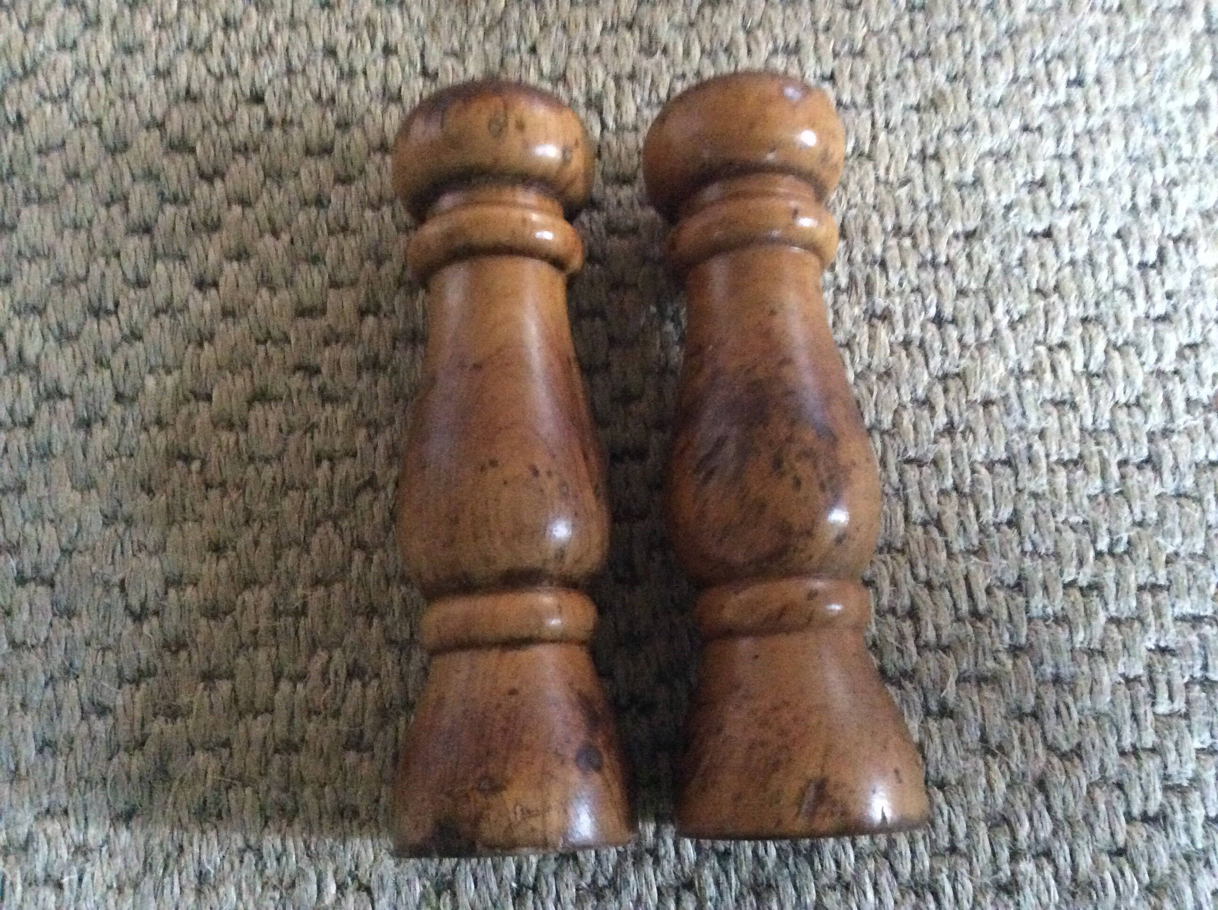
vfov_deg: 44.1
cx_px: 609
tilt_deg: -75.3
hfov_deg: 56.9
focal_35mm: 32
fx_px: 1124
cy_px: 455
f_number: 2.4
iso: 640
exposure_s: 1/17
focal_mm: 3.3
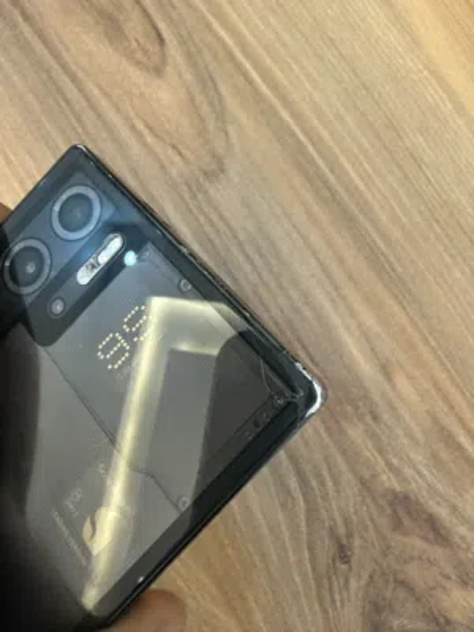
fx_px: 438
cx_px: 237
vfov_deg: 71.6
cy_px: 316
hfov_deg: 56.8
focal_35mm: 24
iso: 640
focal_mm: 2.22
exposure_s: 1/50
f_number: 2.2
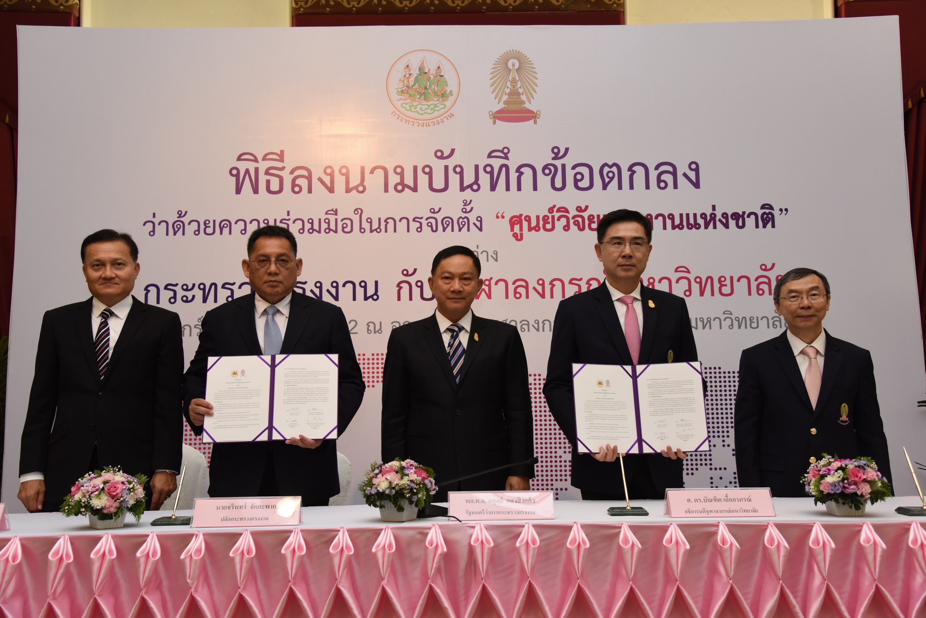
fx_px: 901
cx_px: 463
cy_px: 309
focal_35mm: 35
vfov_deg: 37.9
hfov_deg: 54.4
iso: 1600
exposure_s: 1/160
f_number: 5
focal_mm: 35
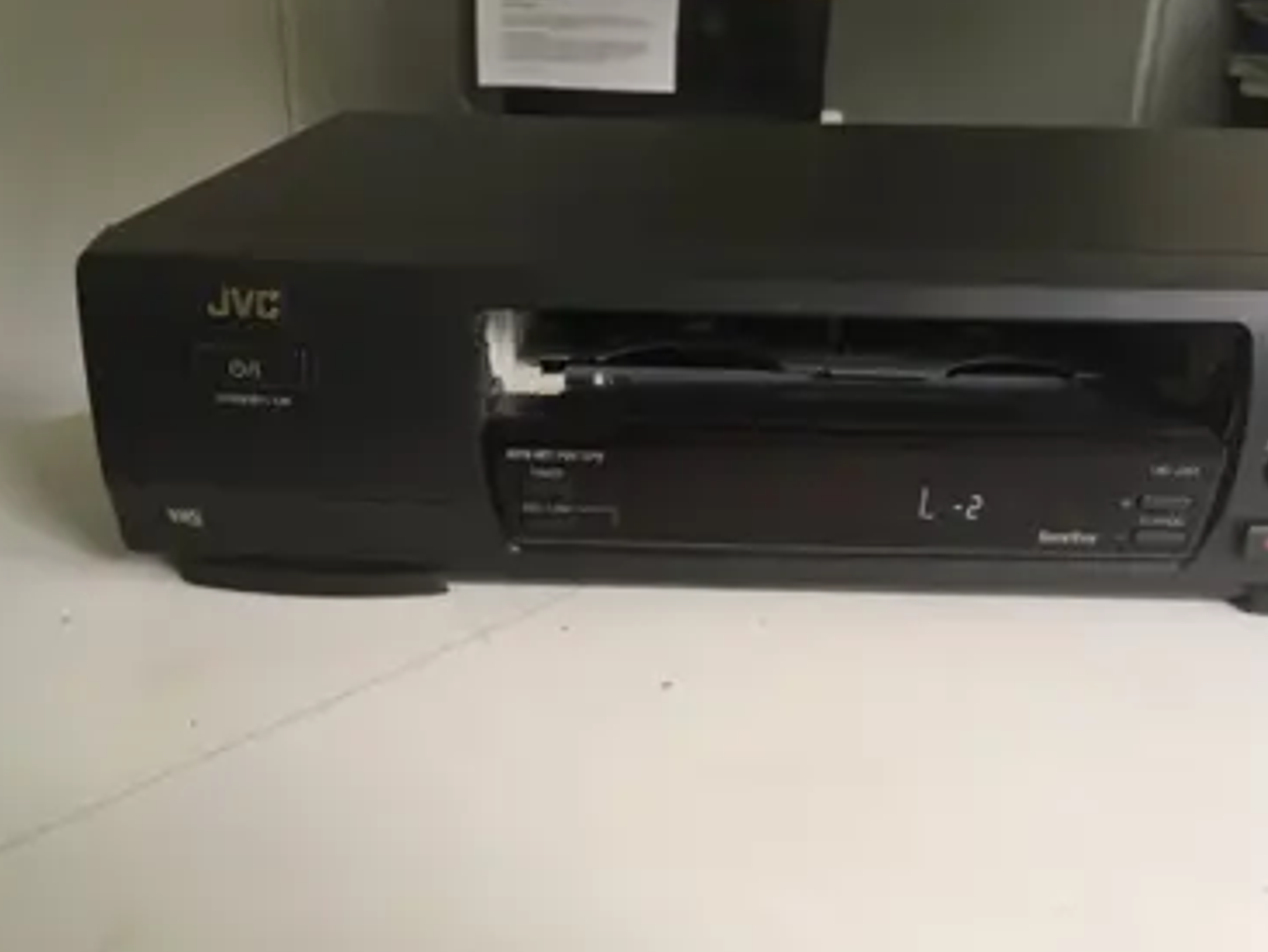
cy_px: 550
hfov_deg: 48.7
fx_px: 1393
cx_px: 752
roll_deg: -2.3
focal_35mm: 38
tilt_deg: -26.2
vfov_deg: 37.7
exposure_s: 1/33
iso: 125
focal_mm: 4.15
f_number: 2.2
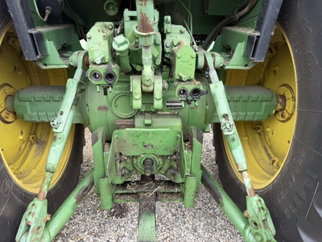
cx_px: 161
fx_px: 223
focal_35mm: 24
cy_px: 121
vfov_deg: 56.8
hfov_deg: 71.6
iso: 80
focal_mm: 6.76
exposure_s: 1/484
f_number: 1.78
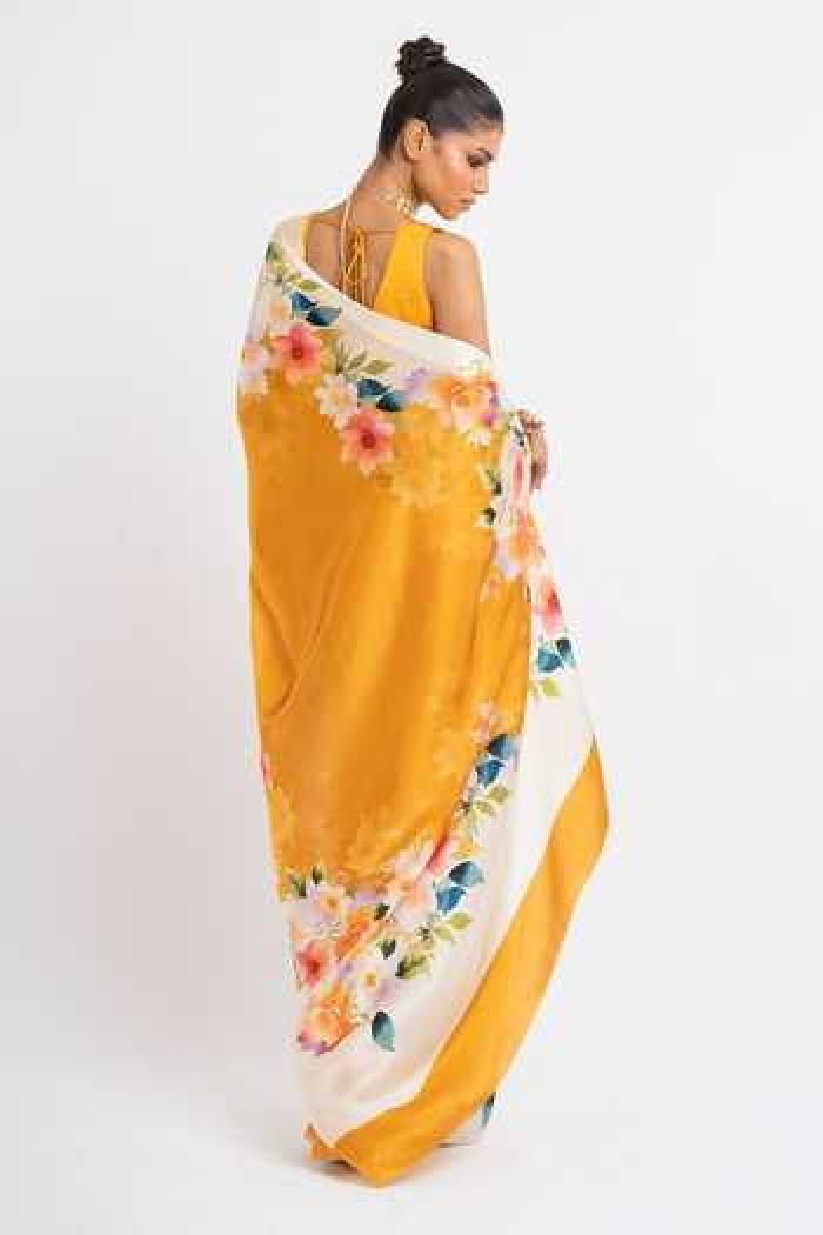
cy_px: 618
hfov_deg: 16.1
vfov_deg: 23.9
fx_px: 2915
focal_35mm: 85
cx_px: 412
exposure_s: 1/160
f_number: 11
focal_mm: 85
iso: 200
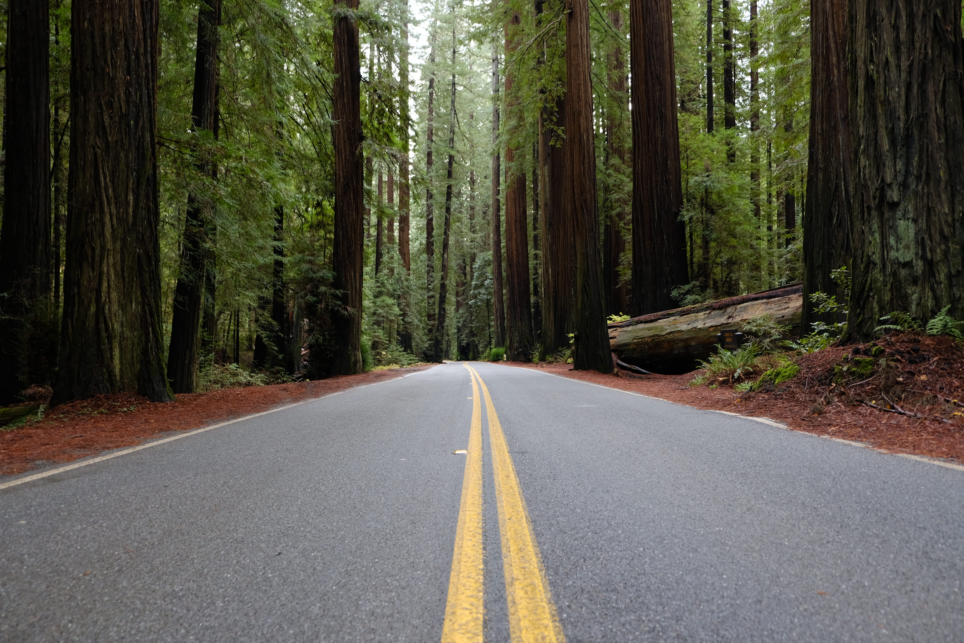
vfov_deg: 45.0
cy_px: 322
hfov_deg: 63.7
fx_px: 776
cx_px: 482
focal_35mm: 29
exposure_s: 1/15
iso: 200
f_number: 3.2
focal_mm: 19.6
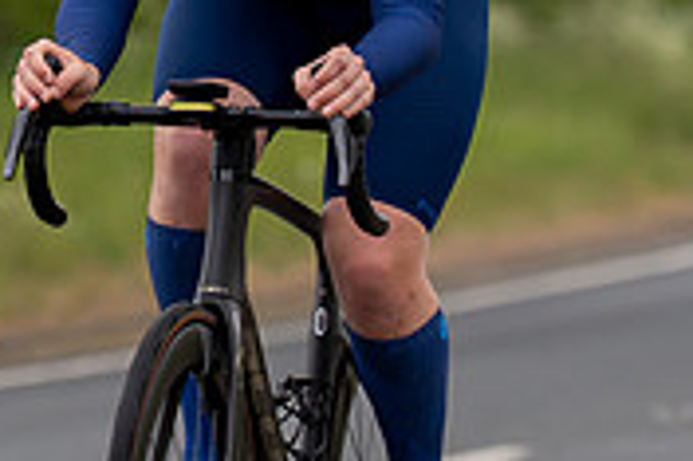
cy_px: -87
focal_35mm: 574
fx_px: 11039
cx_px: 274
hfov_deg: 3.6
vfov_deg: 2.4
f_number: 3.2
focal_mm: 130
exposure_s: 1/1250
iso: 160
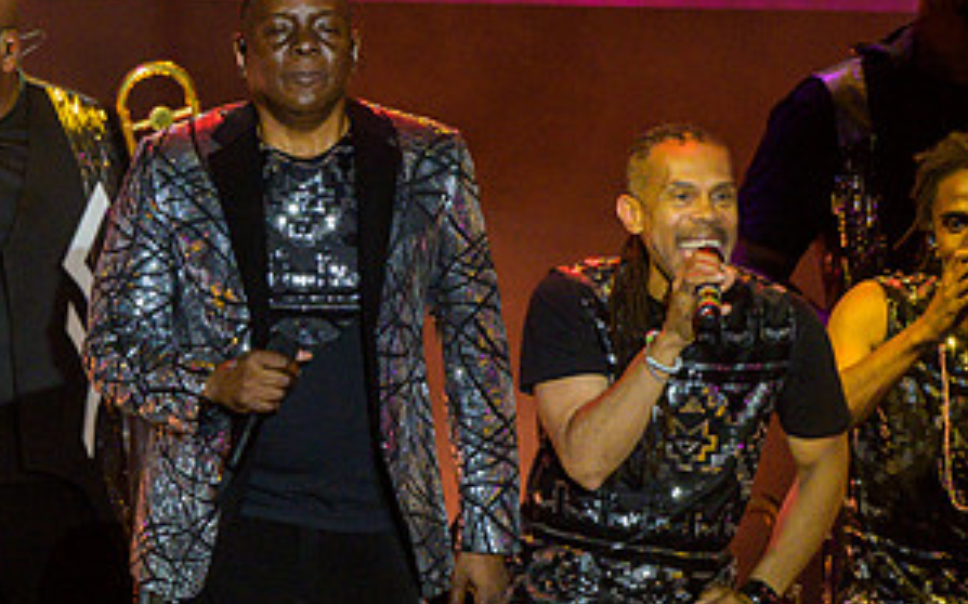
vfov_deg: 1.1
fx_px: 31118
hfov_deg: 1.8
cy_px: 97
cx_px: 69
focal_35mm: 1180
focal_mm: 380
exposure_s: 1/400
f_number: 6.3
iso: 4000
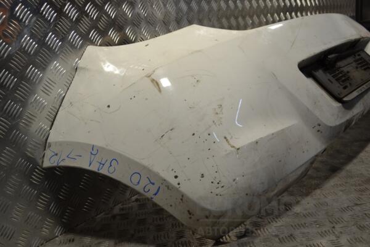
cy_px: 124
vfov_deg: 34.2
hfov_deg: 49.6
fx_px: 401
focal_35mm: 39
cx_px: 185
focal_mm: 26
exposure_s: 1/80
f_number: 4.5
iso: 100
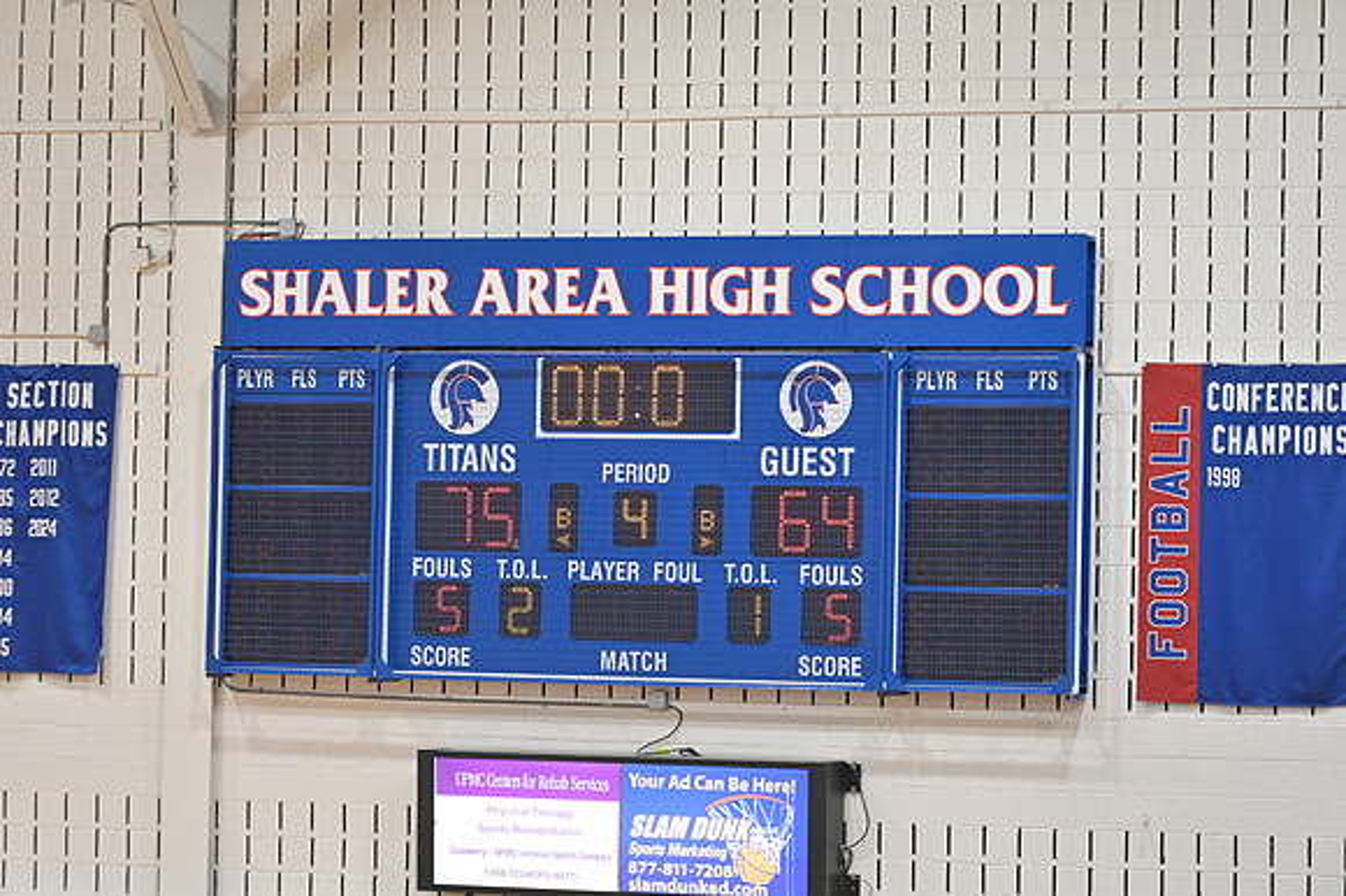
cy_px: 448
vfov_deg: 10.1
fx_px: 5044
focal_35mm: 135
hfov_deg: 15.2
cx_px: 673
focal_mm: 135
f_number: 4
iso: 5000
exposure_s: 1/800
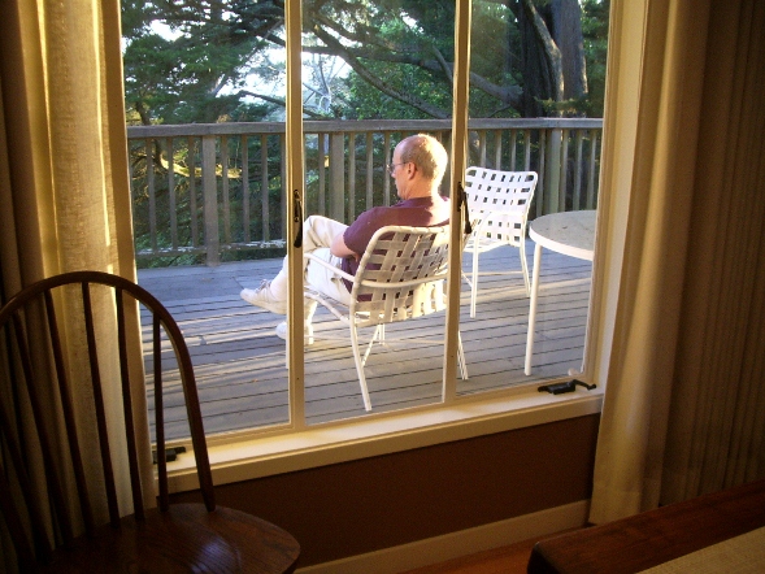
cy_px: 287
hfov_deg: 52.6
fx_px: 774
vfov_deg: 40.7
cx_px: 382
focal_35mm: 35
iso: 200
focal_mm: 5.8
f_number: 2.6
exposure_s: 1/25
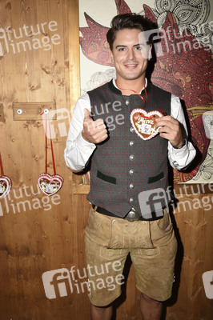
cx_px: 106
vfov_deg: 59.5
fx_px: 280
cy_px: 160
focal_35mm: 32
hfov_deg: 41.6
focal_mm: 21
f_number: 6.3
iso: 100
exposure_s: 1/160
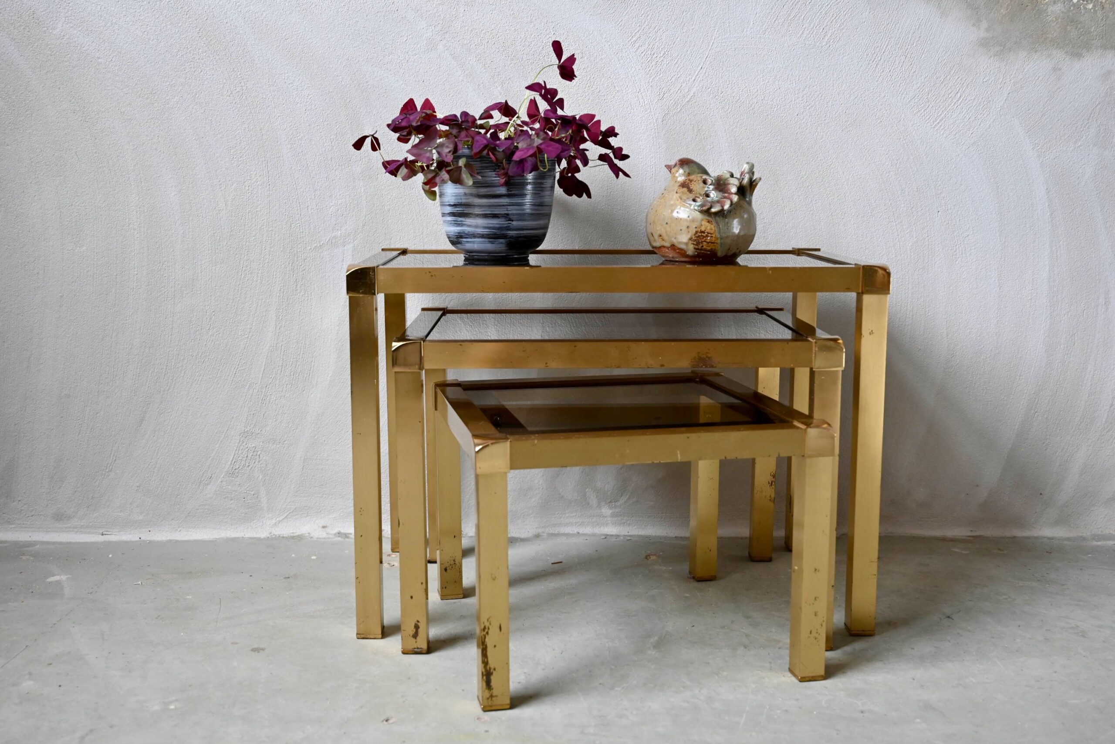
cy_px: 372
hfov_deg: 49.5
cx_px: 558
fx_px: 1208
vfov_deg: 34.2
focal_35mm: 39
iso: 800
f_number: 5
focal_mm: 39
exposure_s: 1/100
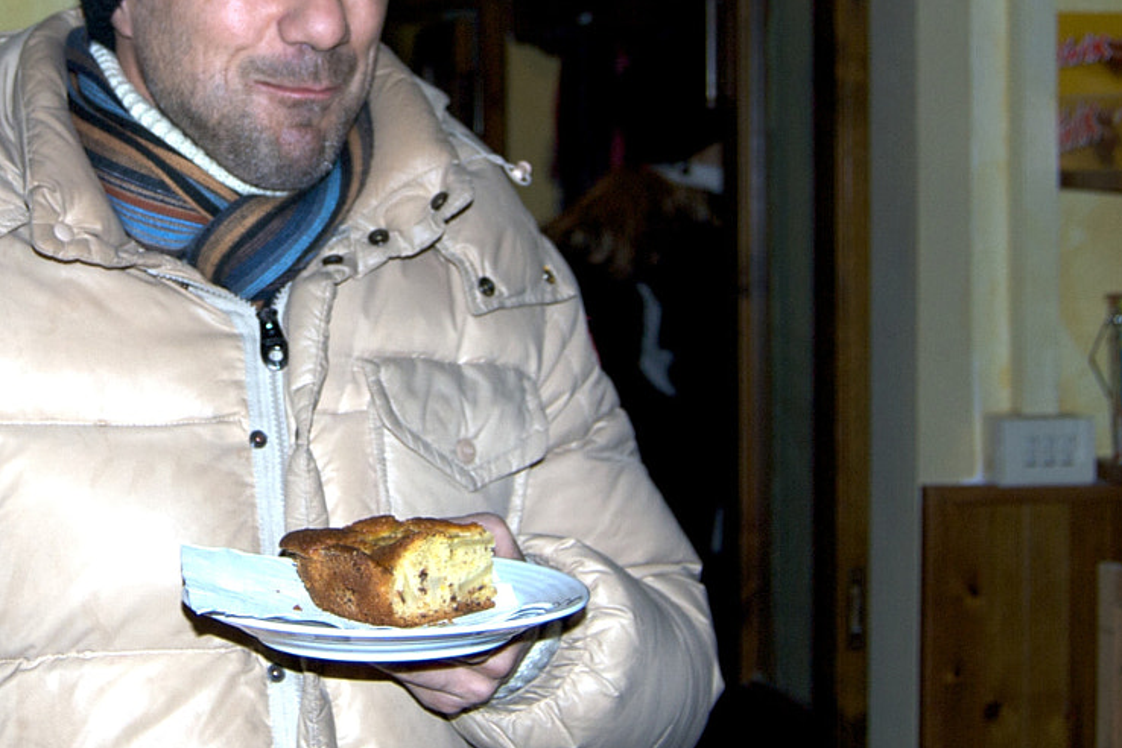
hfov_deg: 30.5
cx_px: 292
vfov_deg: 20.8
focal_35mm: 65
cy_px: 236
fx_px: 2026
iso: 100
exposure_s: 1/160
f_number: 3.8
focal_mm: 20
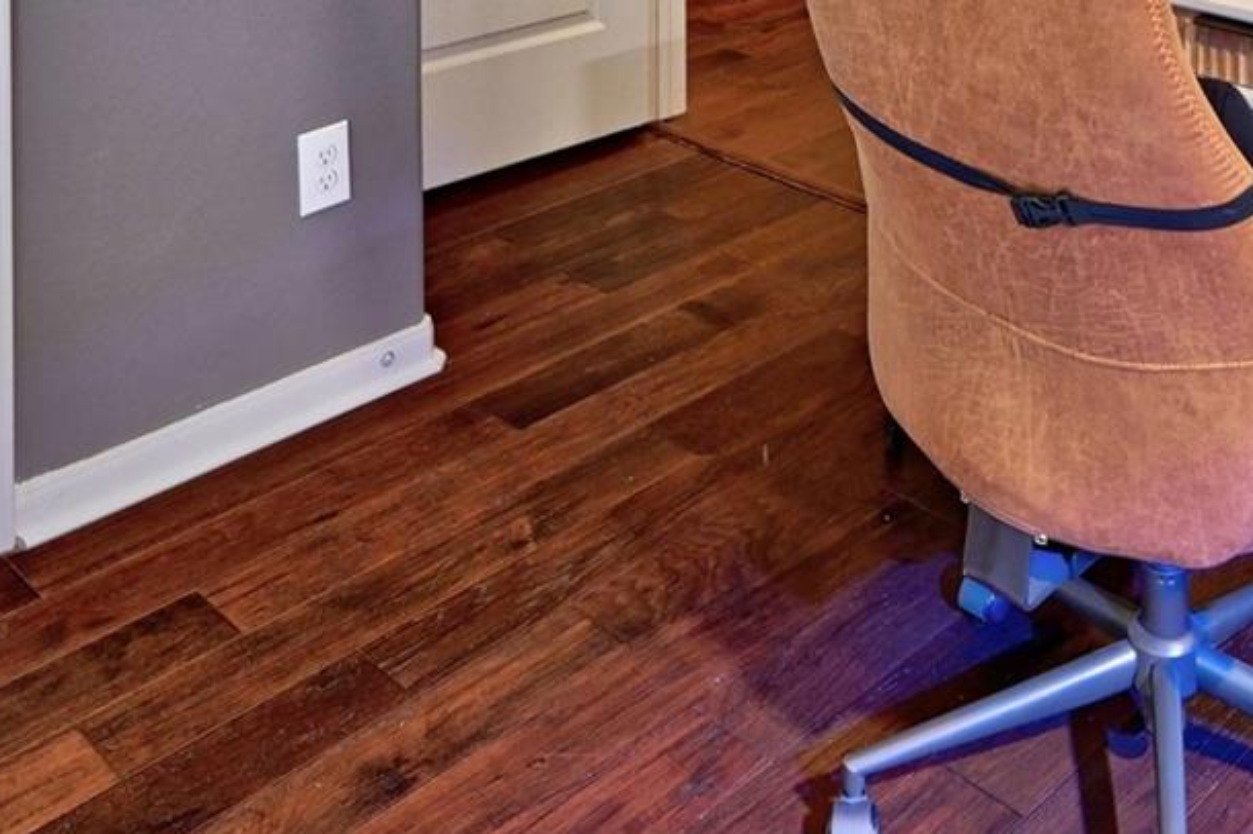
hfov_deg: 40.6
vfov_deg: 22.7
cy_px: -458
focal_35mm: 47
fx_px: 1635
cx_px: 963
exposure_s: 1/5
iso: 400
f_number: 8
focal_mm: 14
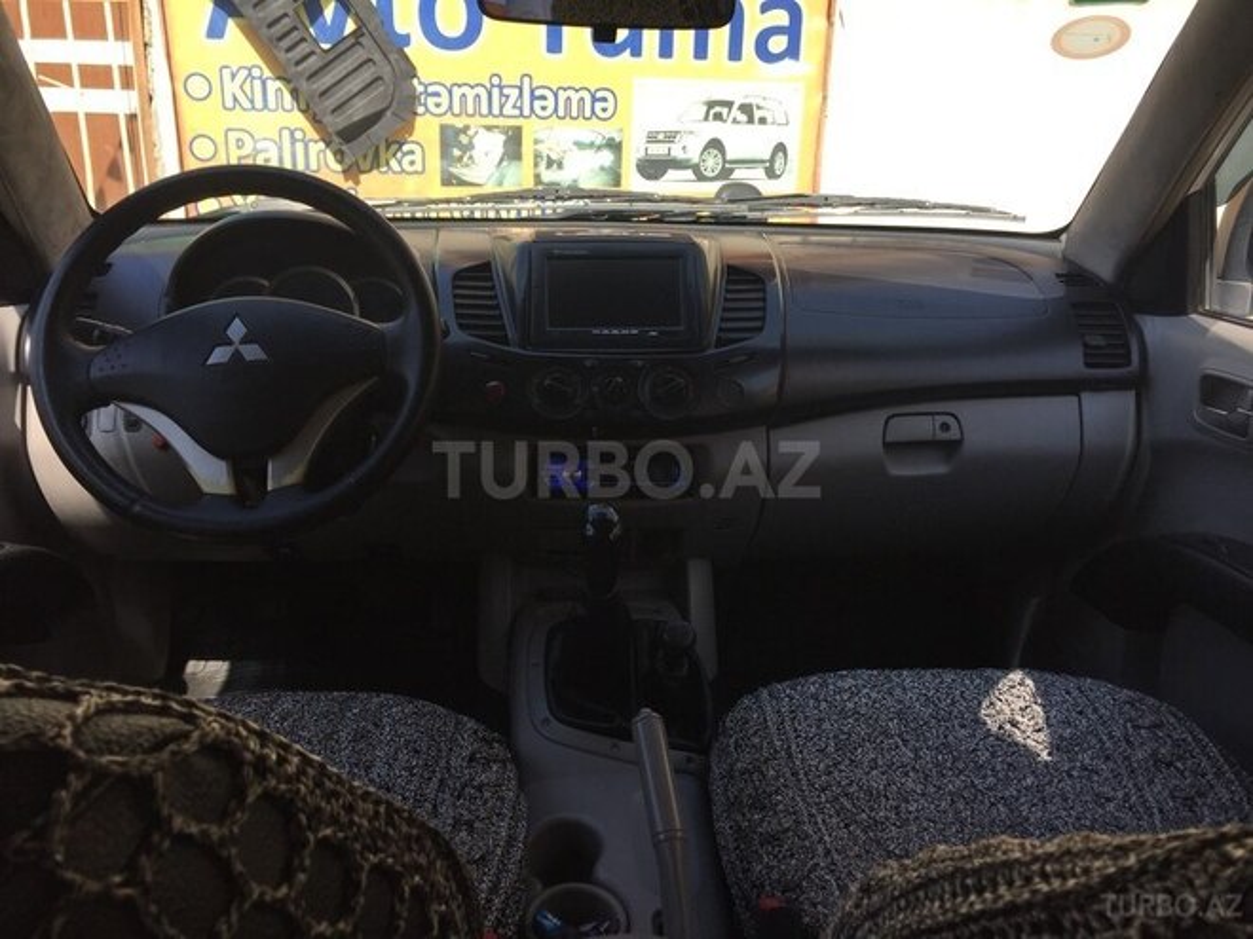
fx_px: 1050
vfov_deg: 48.2
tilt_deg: -19.1
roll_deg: -3.7
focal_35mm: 29
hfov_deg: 61.7
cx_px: 626
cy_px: 470
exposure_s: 1/565
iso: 32
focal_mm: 4.15
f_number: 2.2
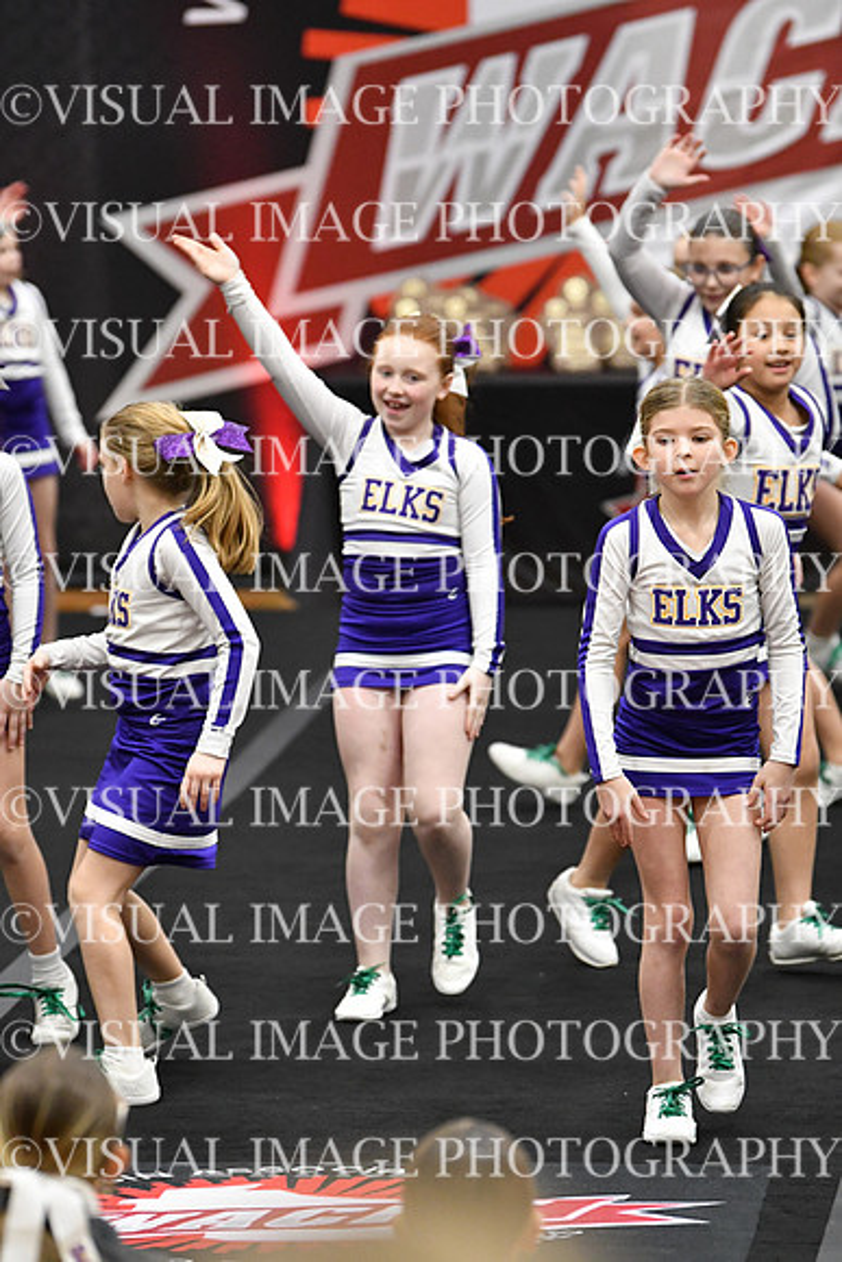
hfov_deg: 6.1
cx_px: 421
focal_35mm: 225
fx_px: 7888
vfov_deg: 9.1
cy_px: 631
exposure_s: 1/800
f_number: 2.8
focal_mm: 150
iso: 5000
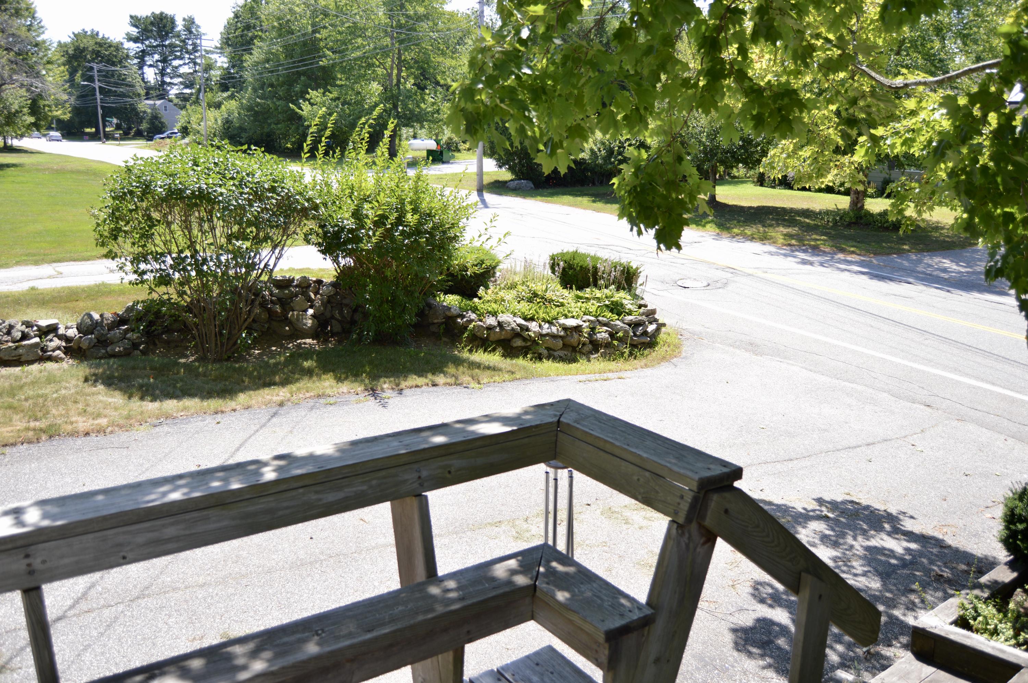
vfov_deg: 47.8
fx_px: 770
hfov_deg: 67.4
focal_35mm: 27
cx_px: 514
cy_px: 342
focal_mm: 18
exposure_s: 1/320
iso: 100
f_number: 3.5
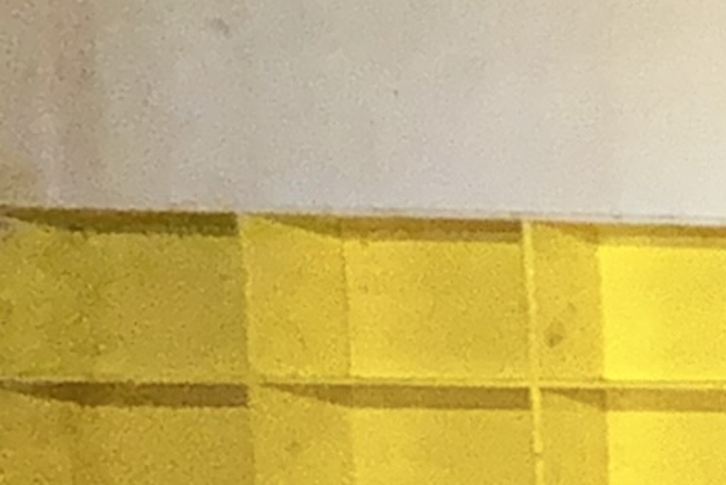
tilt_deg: -4.6
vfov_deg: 20.9
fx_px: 1271
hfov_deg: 18.6
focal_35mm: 63
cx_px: 1484
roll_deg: -0.4
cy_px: 477
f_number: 2.2
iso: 500
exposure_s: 1/24
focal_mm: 2.22
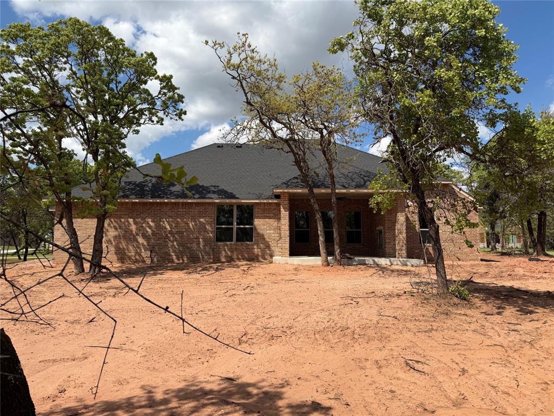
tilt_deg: +5.8
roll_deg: +0.0
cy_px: 208
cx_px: 277
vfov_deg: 56.8
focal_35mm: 24
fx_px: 384
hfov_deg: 71.6
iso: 80
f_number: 1.78
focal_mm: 6.76
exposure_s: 1/5714
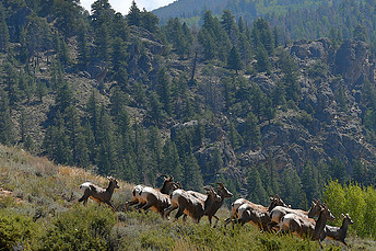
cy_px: 99
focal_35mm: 233
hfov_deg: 8.8
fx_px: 2432
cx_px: 315
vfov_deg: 5.9
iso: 100
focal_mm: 92
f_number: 9
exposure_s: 1/320
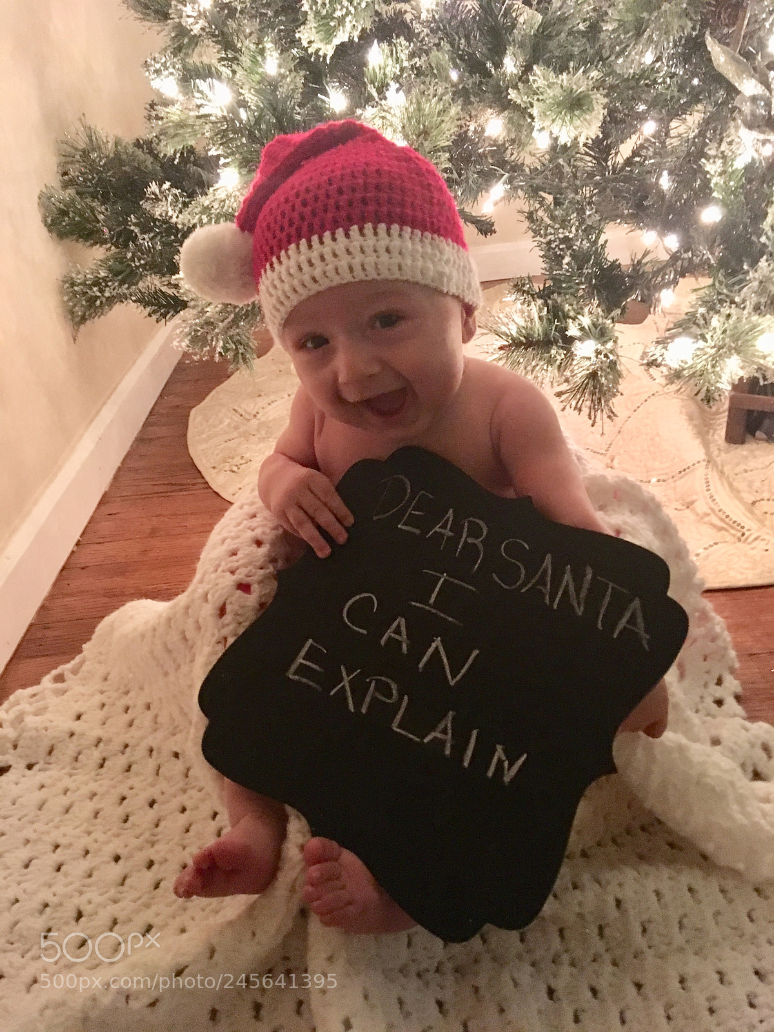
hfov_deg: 48.2
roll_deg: +5.9
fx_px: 865
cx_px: 387
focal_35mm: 29
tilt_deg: -27.7
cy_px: 516
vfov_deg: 61.7
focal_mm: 4.15
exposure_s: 1/15
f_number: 2.2
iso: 640
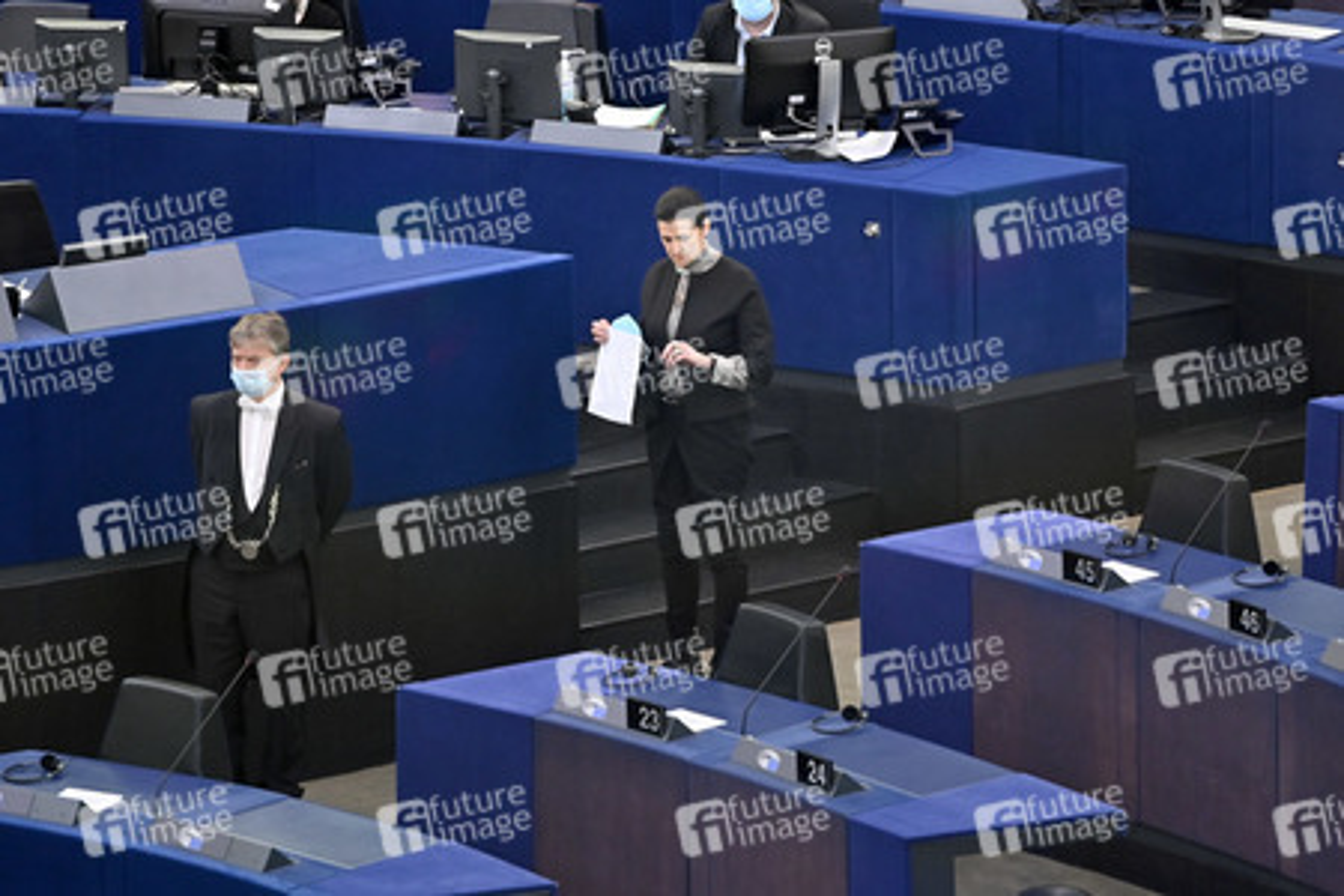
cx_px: 672
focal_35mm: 200
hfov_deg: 10.3
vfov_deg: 6.9
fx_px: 7466
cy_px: 448
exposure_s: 1/250
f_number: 2.8
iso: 1000
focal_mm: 200
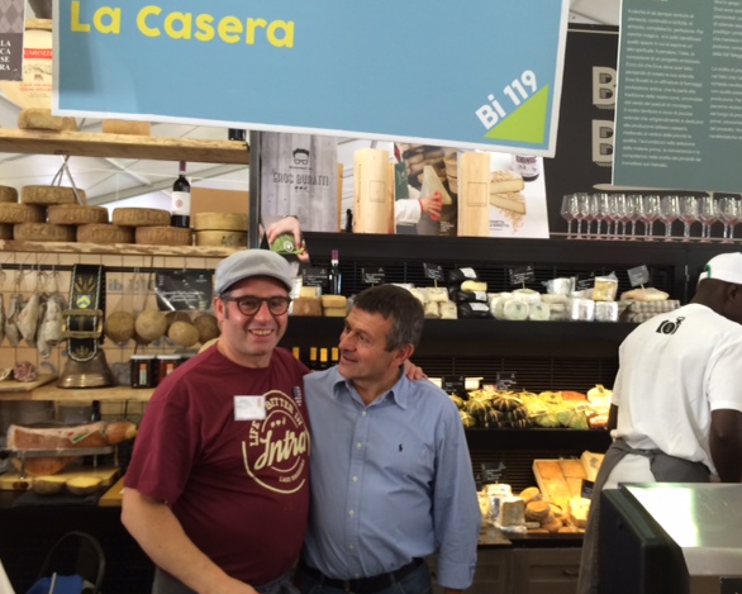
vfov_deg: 45.8
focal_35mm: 32
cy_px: 299
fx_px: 703
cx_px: 395
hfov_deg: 55.6
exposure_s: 1/30
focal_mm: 4.12
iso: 80
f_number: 2.2
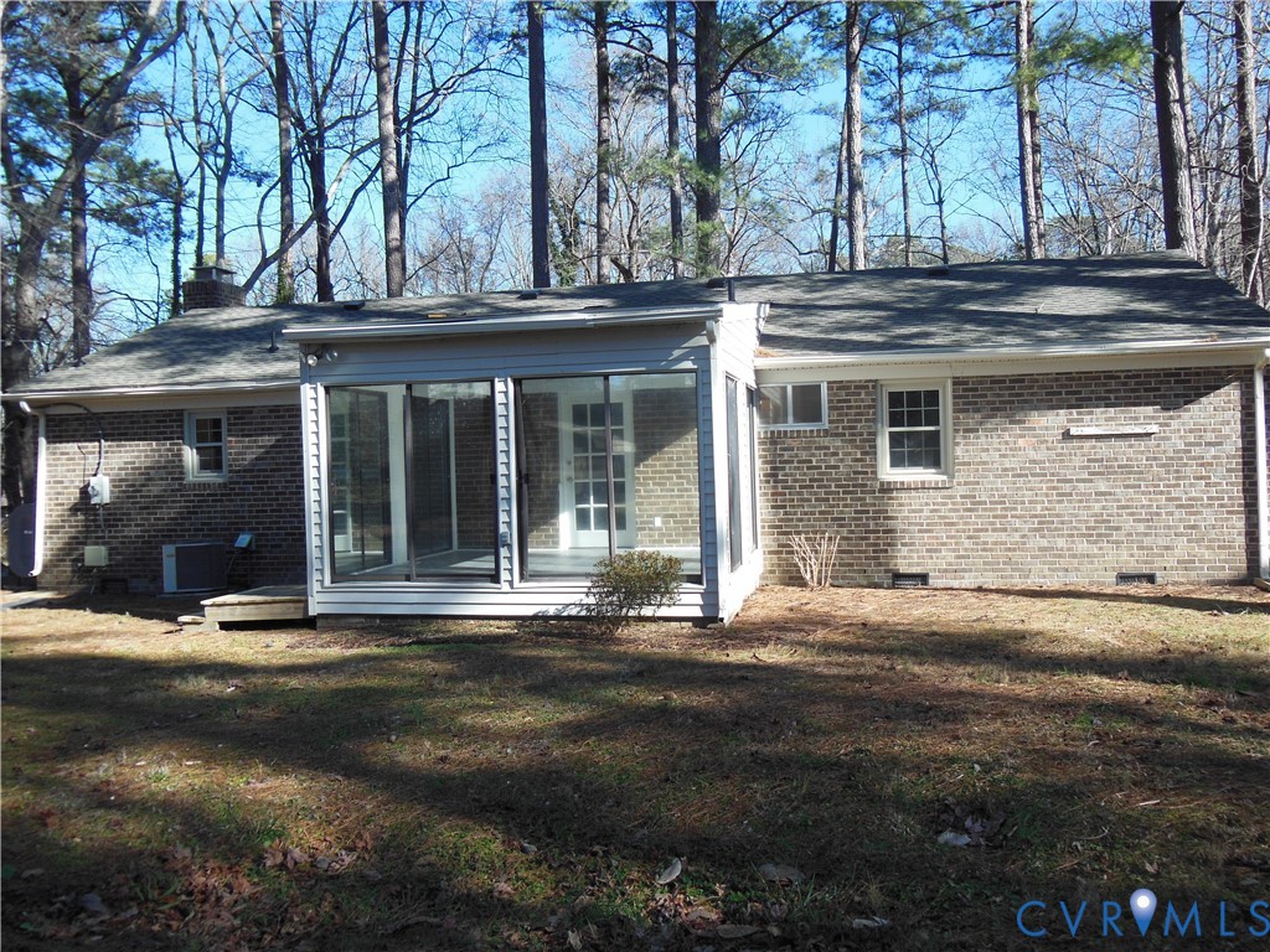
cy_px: 476
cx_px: 635
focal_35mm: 29
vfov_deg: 48.2
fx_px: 1064
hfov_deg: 61.7
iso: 125
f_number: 3.7
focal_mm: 5.2
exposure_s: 1/400
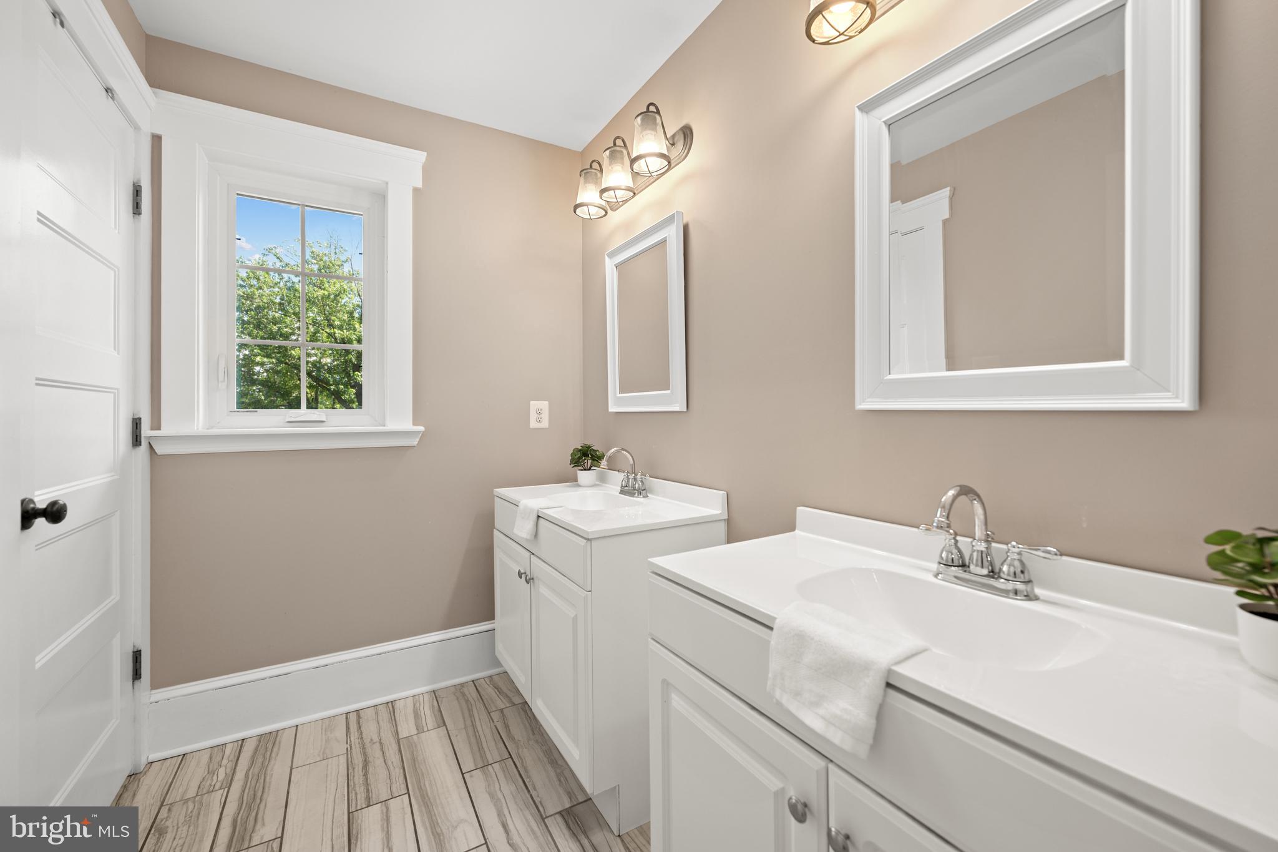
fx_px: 497
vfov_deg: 81.2
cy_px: 426
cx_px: 639
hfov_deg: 104.3
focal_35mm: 14
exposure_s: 1/13
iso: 100
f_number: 5
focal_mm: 14
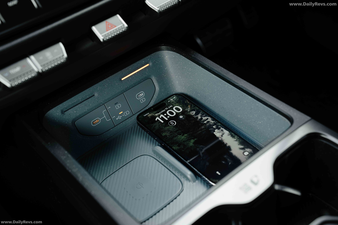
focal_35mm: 51
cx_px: 169
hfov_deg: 38.9
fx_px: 479
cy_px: 112
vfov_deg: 26.5
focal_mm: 51
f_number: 4
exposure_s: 1/320
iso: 800
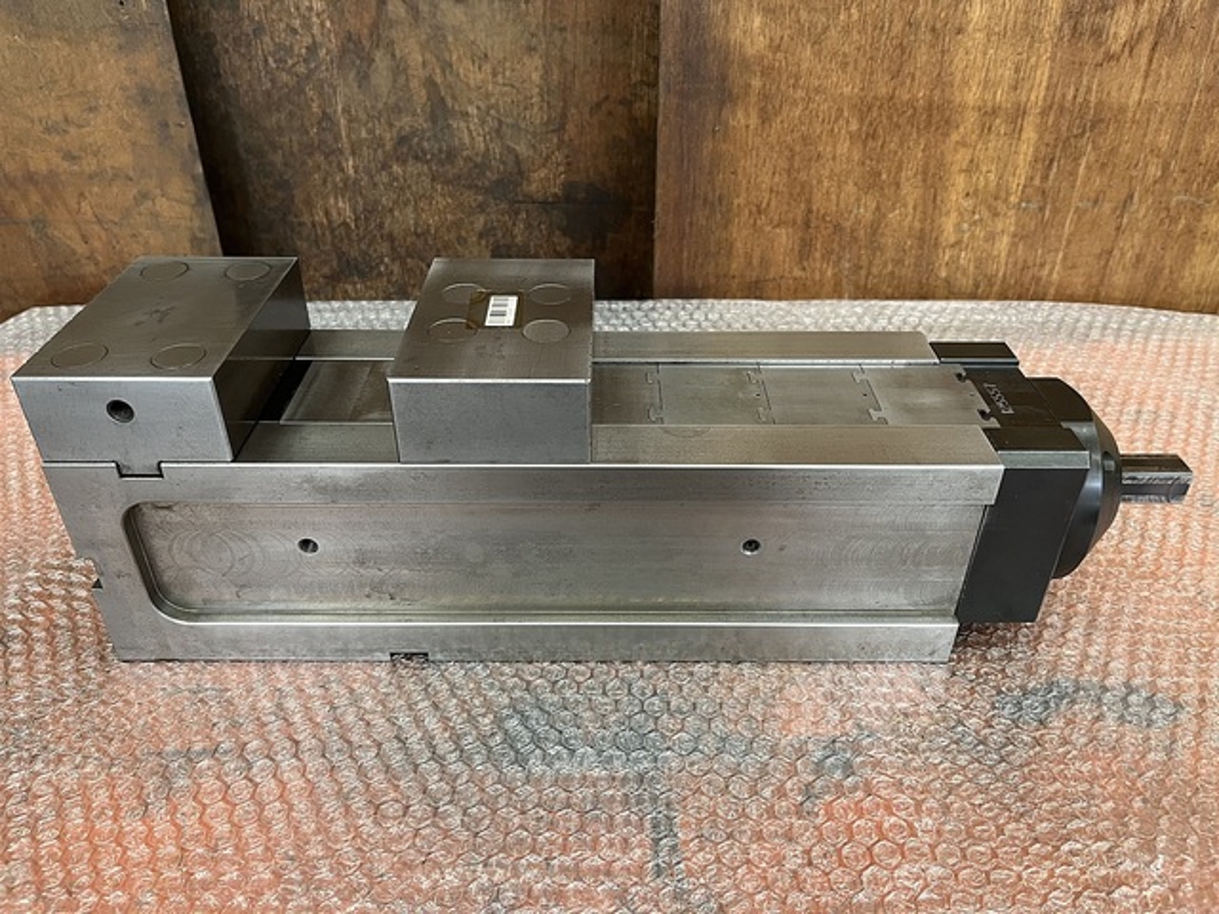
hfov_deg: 67.3
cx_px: 610
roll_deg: +0.4
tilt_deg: -35.0
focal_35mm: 26
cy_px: 457
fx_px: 916
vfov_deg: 53.1
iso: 125
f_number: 1.6
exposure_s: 1/86
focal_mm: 5.1
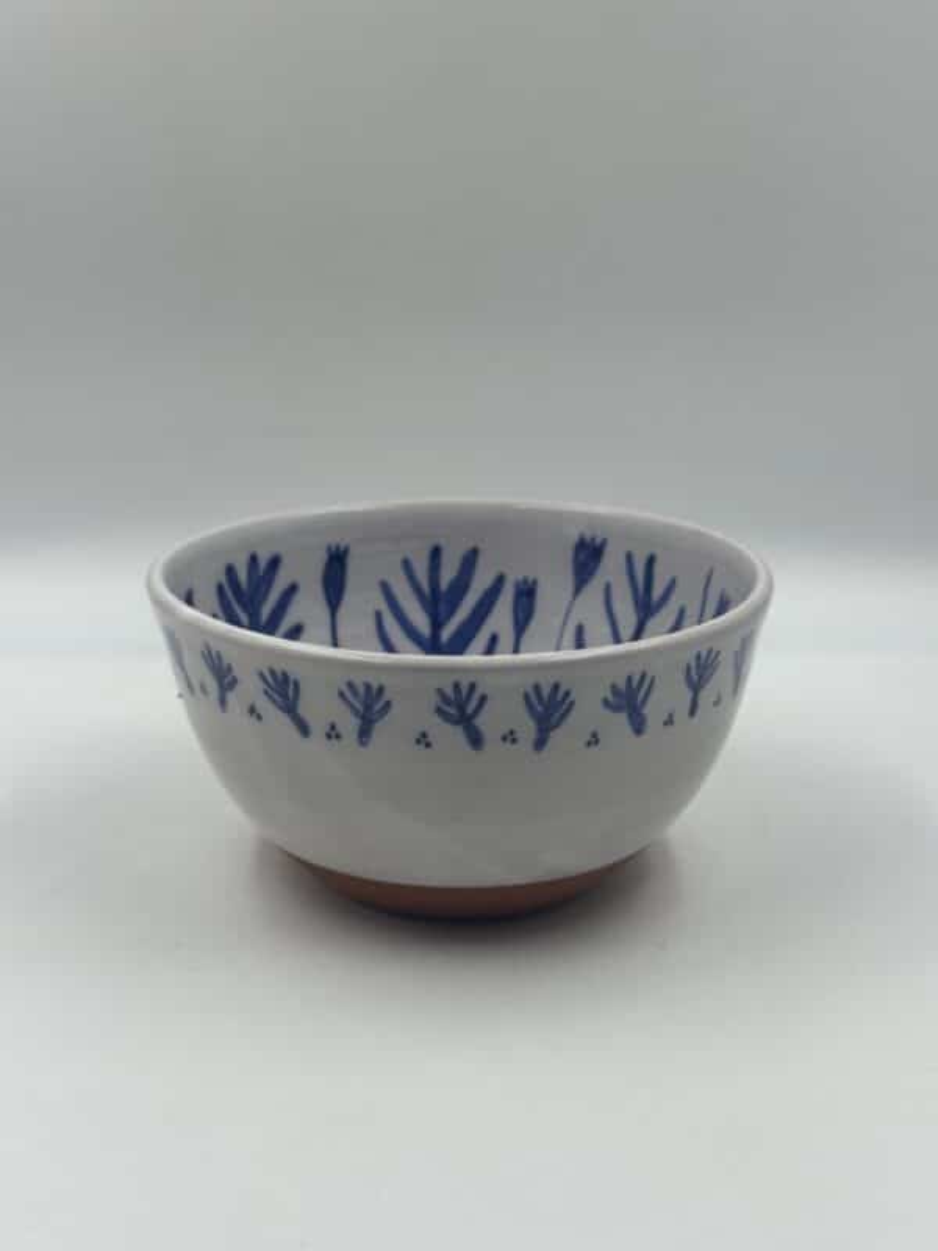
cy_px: 626
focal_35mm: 48
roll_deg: -1.1
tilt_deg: -18.0
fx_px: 1734
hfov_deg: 30.3
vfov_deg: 39.7
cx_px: 469
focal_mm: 6.86
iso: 64
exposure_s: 1/594
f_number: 1.78
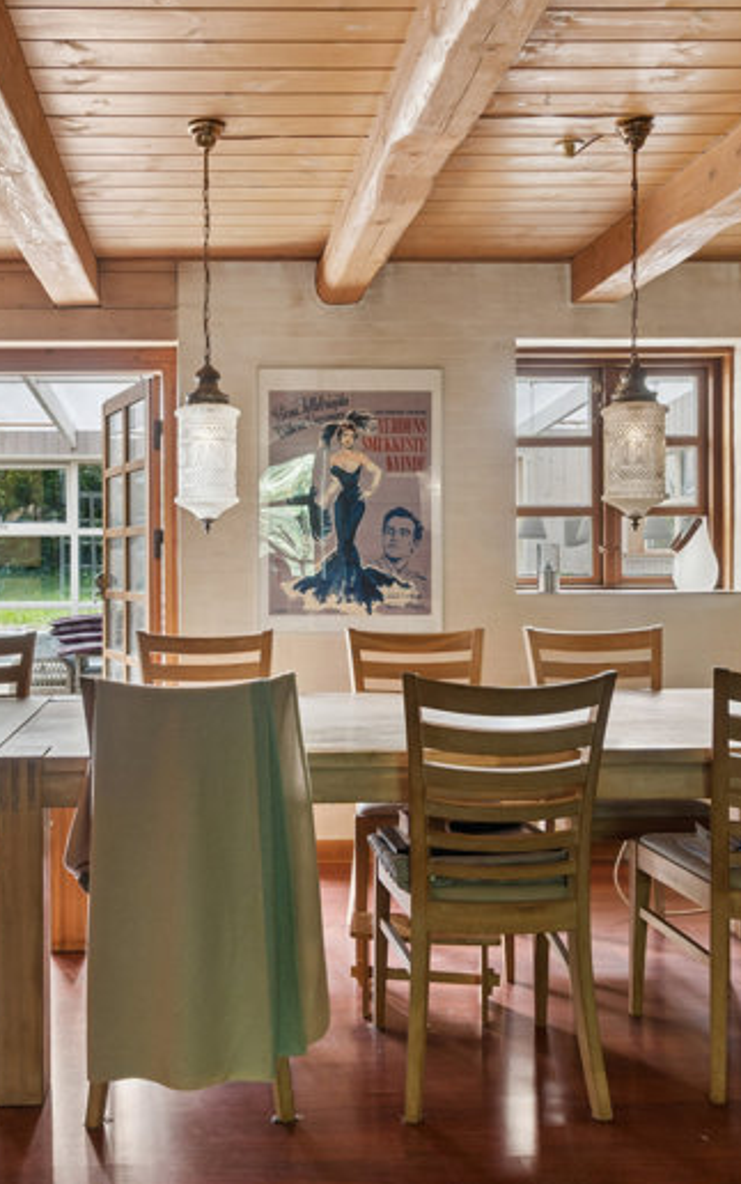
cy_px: 582
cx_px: 262
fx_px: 994
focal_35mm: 31
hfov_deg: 40.5
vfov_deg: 61.6
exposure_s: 1/20
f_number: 8
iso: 200
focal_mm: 13
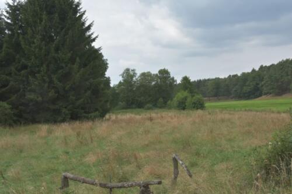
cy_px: 97
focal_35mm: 51
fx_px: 414
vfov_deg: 26.5
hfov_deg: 38.9
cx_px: 146
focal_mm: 34
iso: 1600
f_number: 9
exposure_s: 1/2000
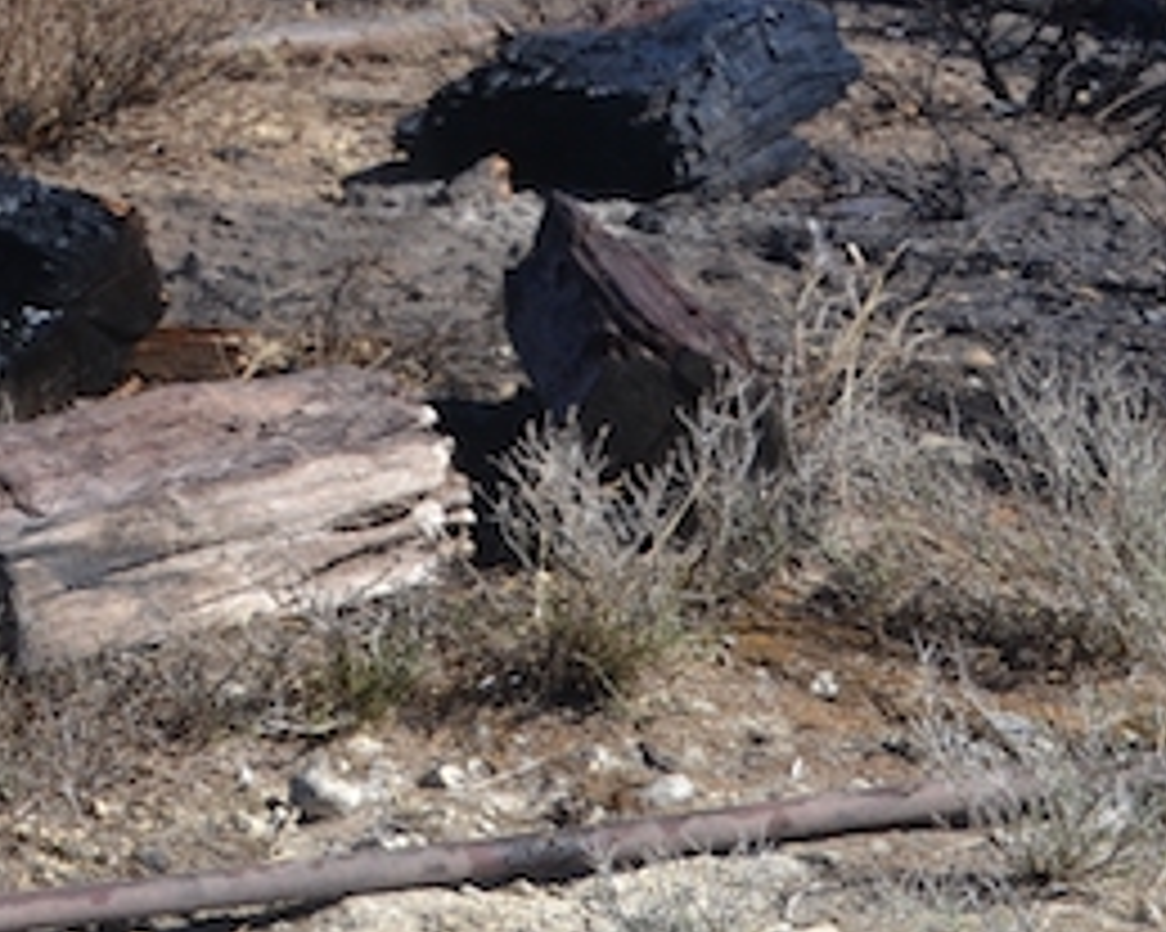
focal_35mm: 189
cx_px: -1107
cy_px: -601
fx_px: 6520
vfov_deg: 8.0
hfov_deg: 9.6
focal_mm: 34
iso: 100
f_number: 7.1
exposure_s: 1/200
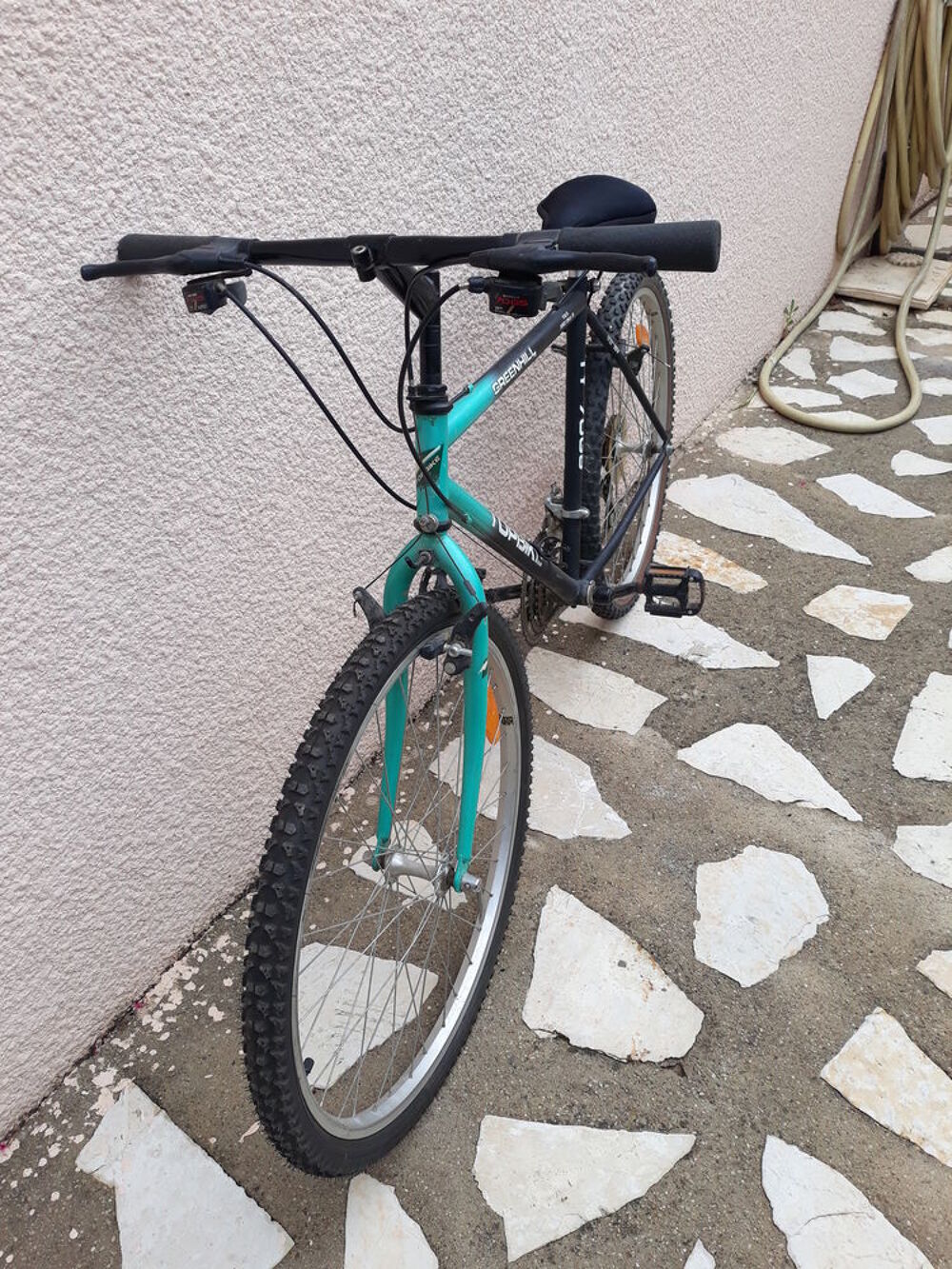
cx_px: 476
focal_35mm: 27
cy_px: 634
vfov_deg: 65.3
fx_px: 990
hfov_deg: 51.4
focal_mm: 3.71
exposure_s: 1/502
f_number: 1.7
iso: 40
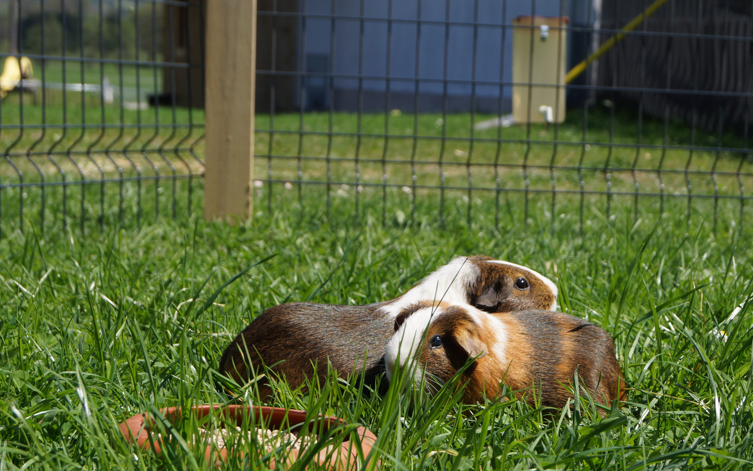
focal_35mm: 85
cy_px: 335
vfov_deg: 15.3
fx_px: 1744
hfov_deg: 24.2
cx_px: 520
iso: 100
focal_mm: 40
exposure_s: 1/320
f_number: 8
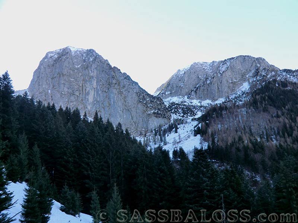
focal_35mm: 29
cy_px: 112
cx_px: 149
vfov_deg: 48.2
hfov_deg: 61.7
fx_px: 250
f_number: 3.5
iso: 64
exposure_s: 1/80
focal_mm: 5.2
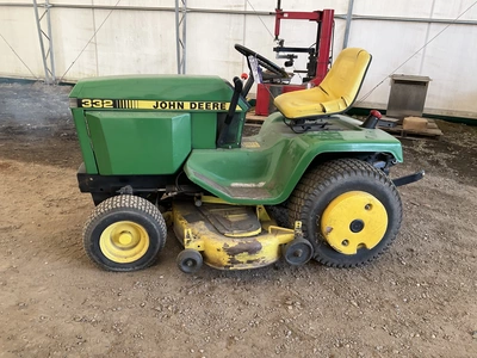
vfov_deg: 48.2
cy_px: 179
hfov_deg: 61.7
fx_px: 400
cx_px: 238
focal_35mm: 29
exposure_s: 1/122
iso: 32
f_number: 1.8
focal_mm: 3
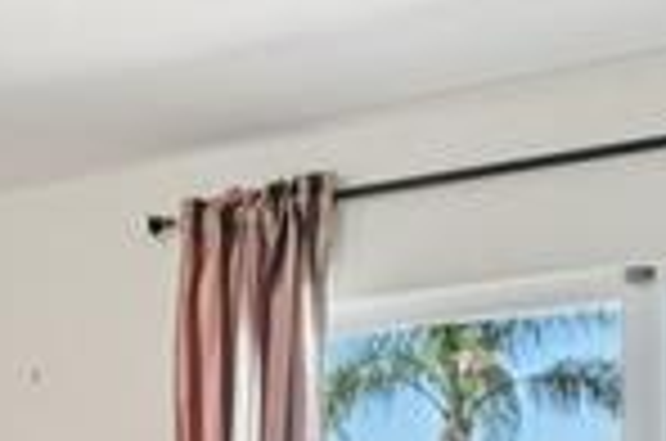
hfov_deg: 20.0
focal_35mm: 97
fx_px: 1791
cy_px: 626
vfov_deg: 13.4
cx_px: -94
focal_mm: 14
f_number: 8
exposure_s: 1/15
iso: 400
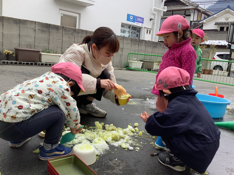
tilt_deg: -10.8
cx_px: 114
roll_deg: -5.1
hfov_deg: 56.8
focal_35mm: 32
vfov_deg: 44.2
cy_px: 89
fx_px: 216
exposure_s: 1/284
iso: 25
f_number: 2.4
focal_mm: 3.3
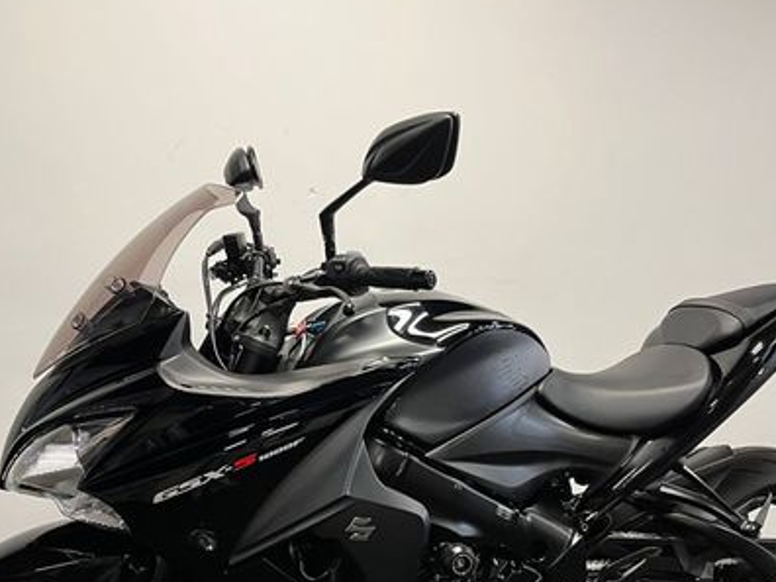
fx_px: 942
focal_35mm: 42
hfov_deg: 44.8
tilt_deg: -5.2
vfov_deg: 33.5
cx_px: 386
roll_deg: +3.6
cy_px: 449
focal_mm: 5.1
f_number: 1.6
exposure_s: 1/50
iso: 100
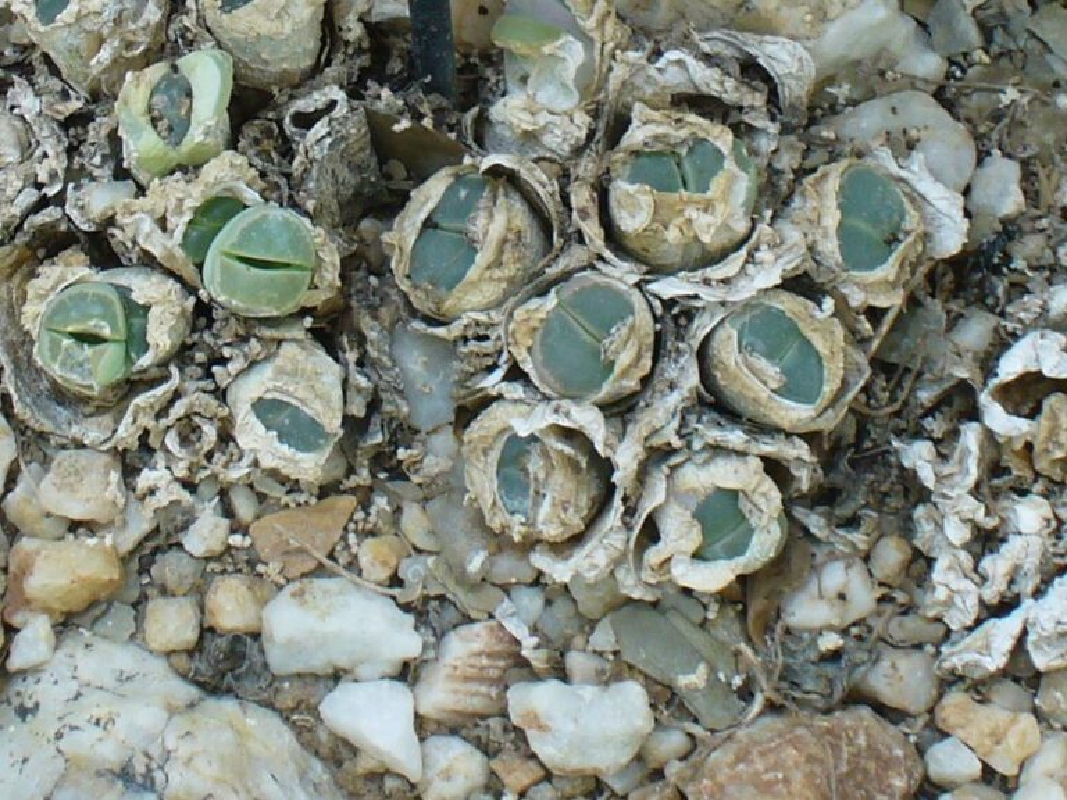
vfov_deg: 38.7
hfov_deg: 50.1
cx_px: 534
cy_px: 400
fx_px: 1140
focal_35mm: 37
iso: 80
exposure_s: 1/250
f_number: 2.8
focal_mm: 6.1
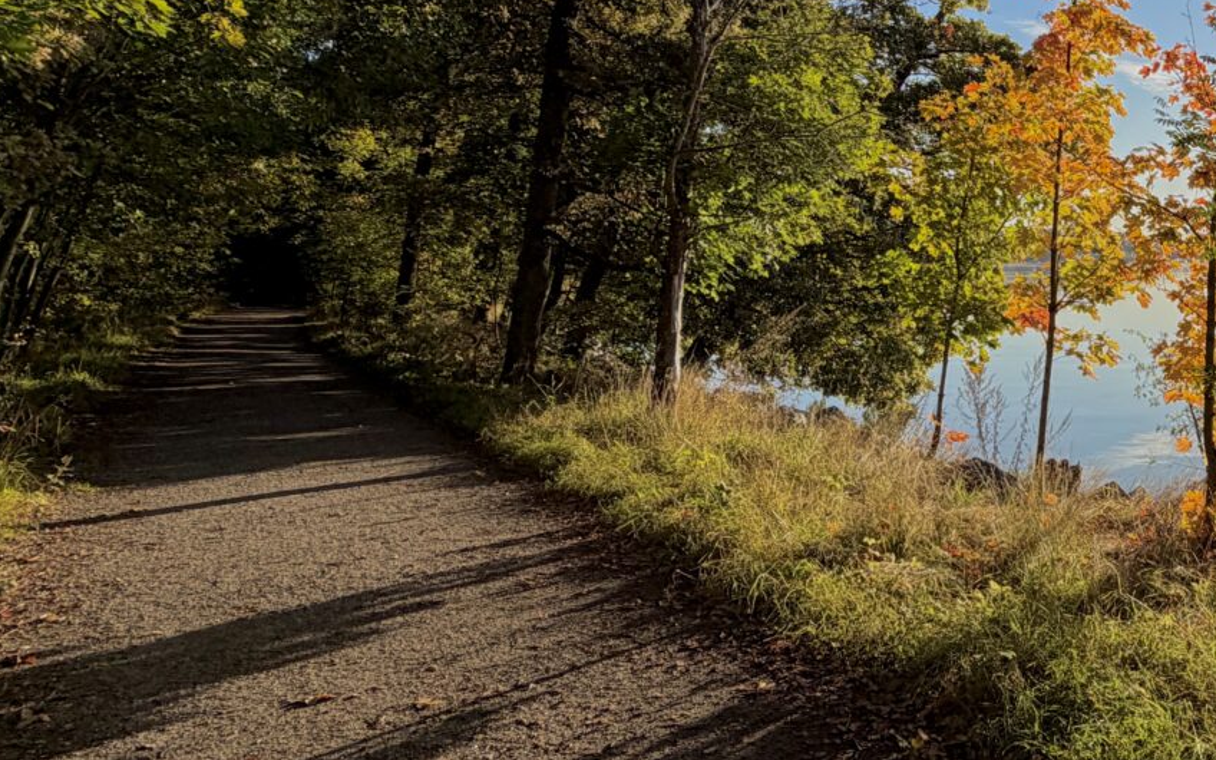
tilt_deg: +1.6
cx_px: 1153
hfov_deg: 47.9
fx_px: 1160
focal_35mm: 35
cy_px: 186
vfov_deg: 35.4
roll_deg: +0.6
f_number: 2.2
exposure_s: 1/770
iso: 32
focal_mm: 2.22
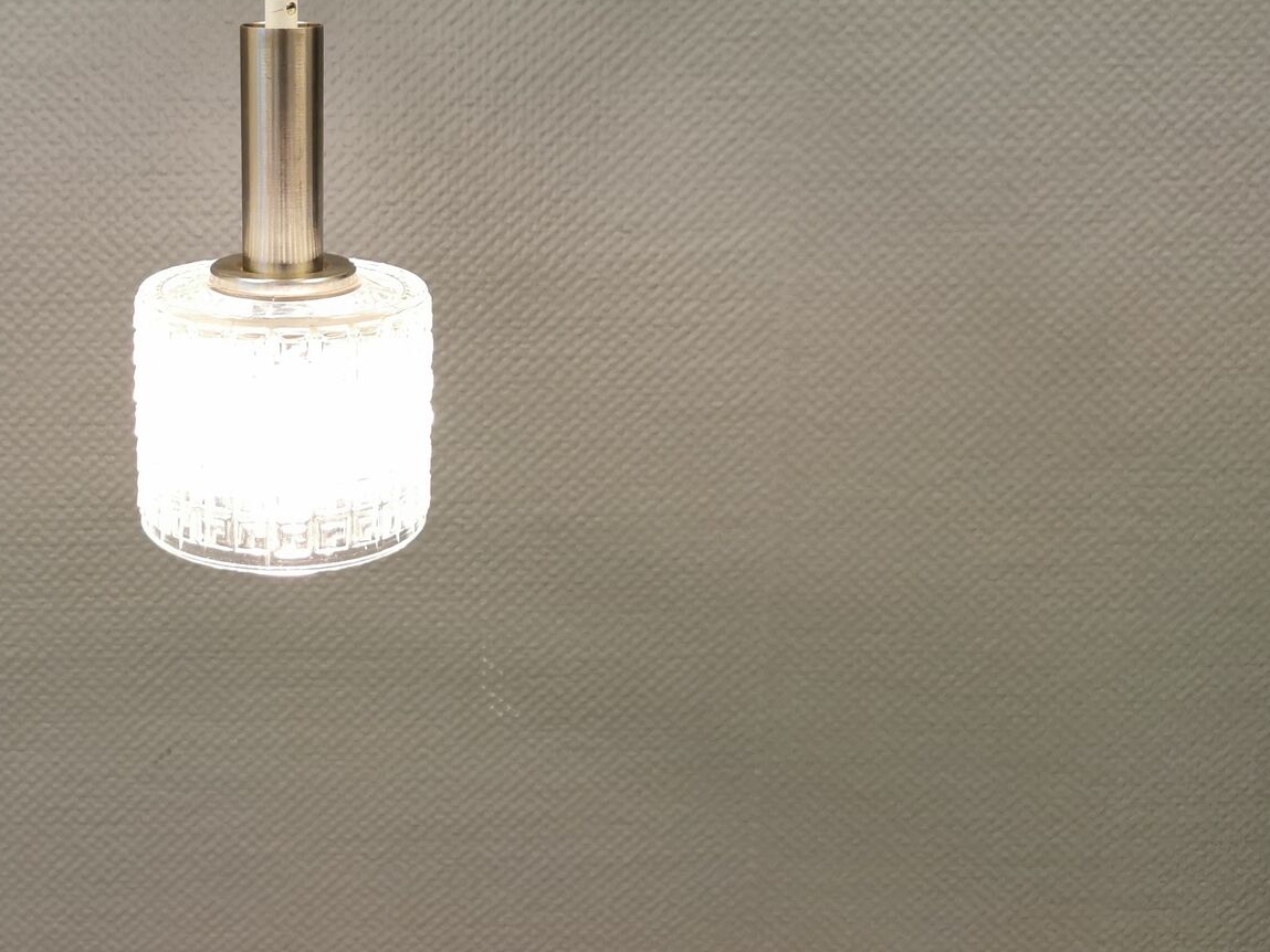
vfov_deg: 30.7
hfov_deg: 39.2
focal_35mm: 47
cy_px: 337
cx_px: 301
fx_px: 1725
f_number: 1.6
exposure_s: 1/60
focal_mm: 5.56
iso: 200
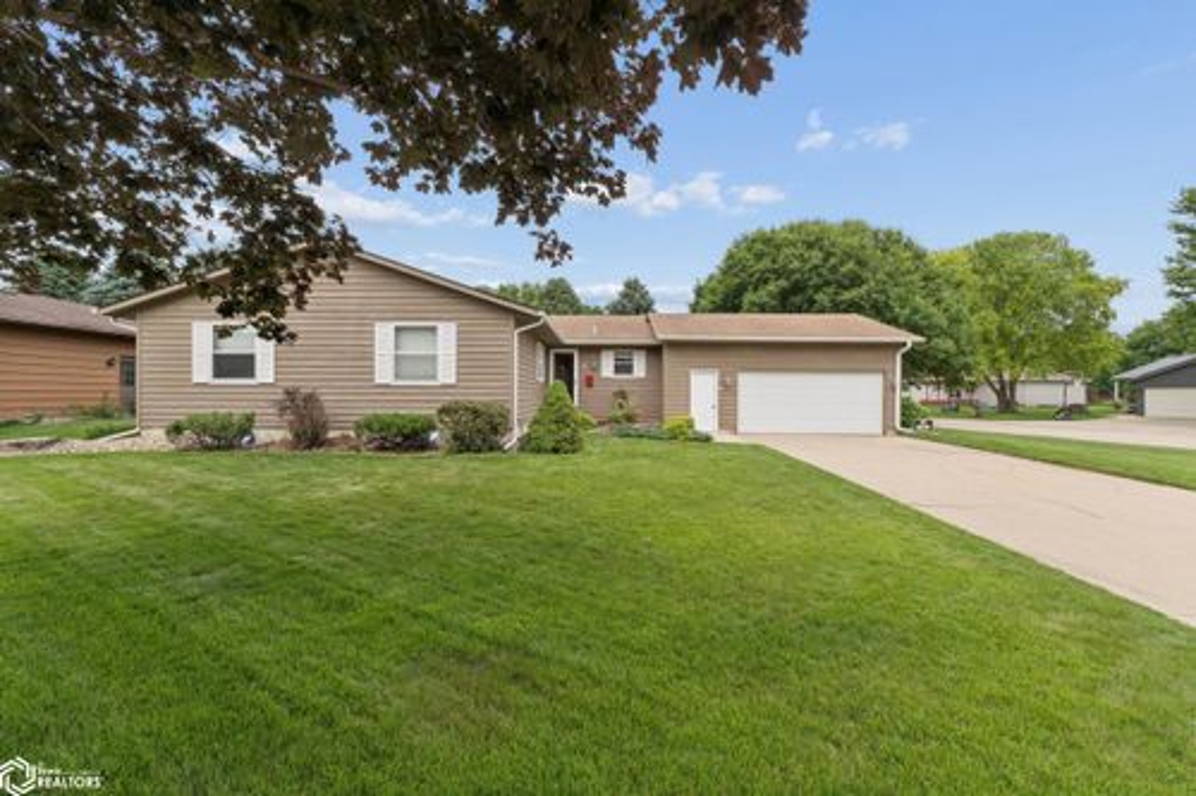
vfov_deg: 77.3
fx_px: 498
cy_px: 398
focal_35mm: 15
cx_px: 598
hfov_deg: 100.4
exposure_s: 1/500
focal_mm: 10
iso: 250
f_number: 8
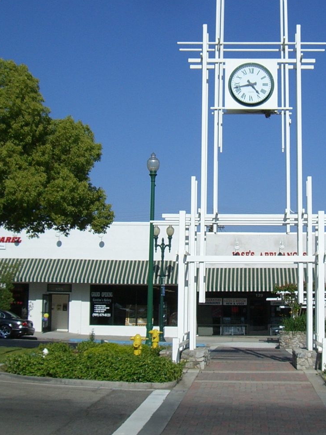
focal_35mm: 62
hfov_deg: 23.3
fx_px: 779
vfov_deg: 31.2
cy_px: 217
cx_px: 257
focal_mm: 6.2
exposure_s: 1/1600
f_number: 4.3
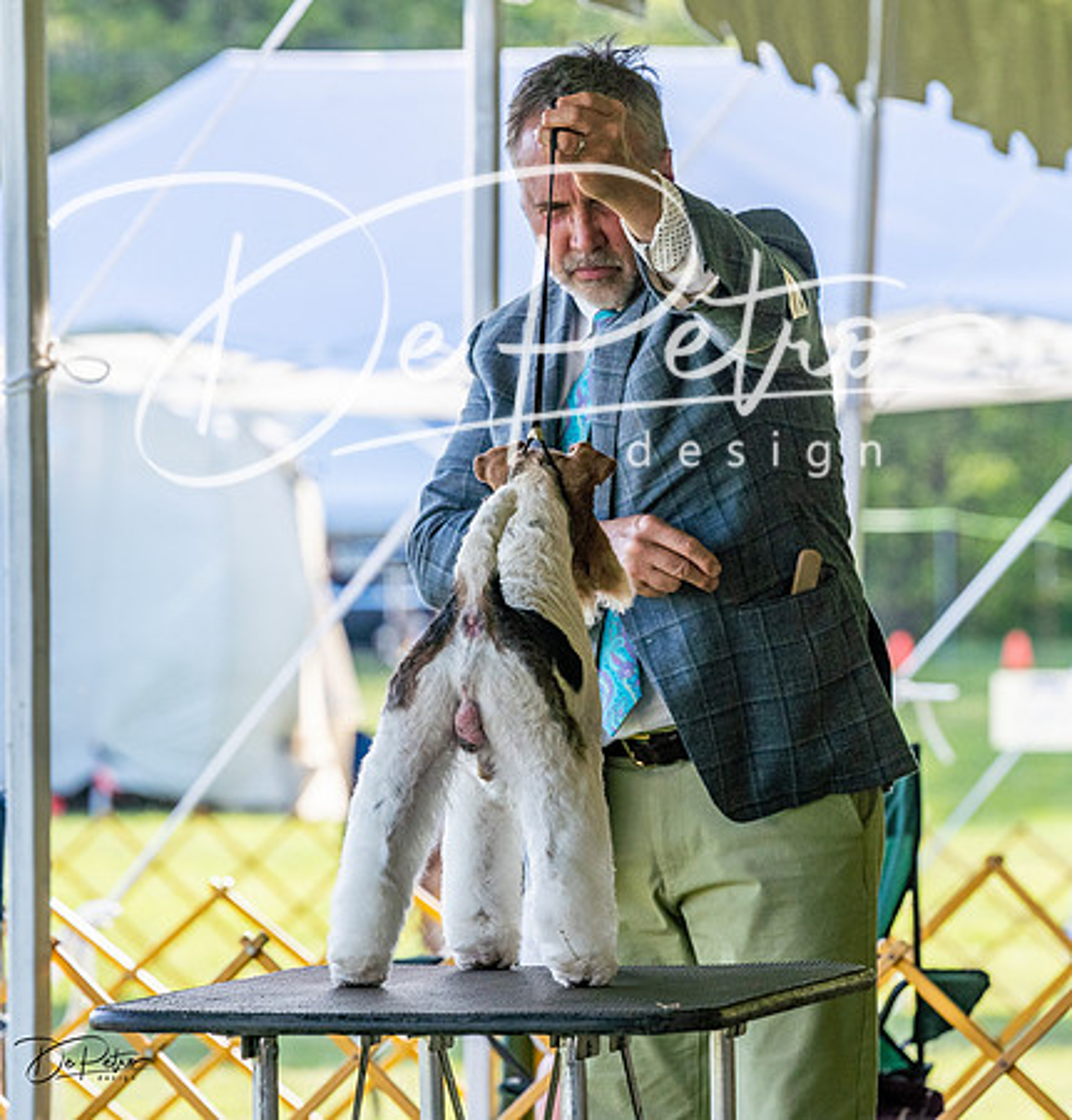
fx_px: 9695
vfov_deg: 6.6
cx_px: 480
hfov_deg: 6.3
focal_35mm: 271
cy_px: 558
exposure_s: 1/1250
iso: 800
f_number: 6.3
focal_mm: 200
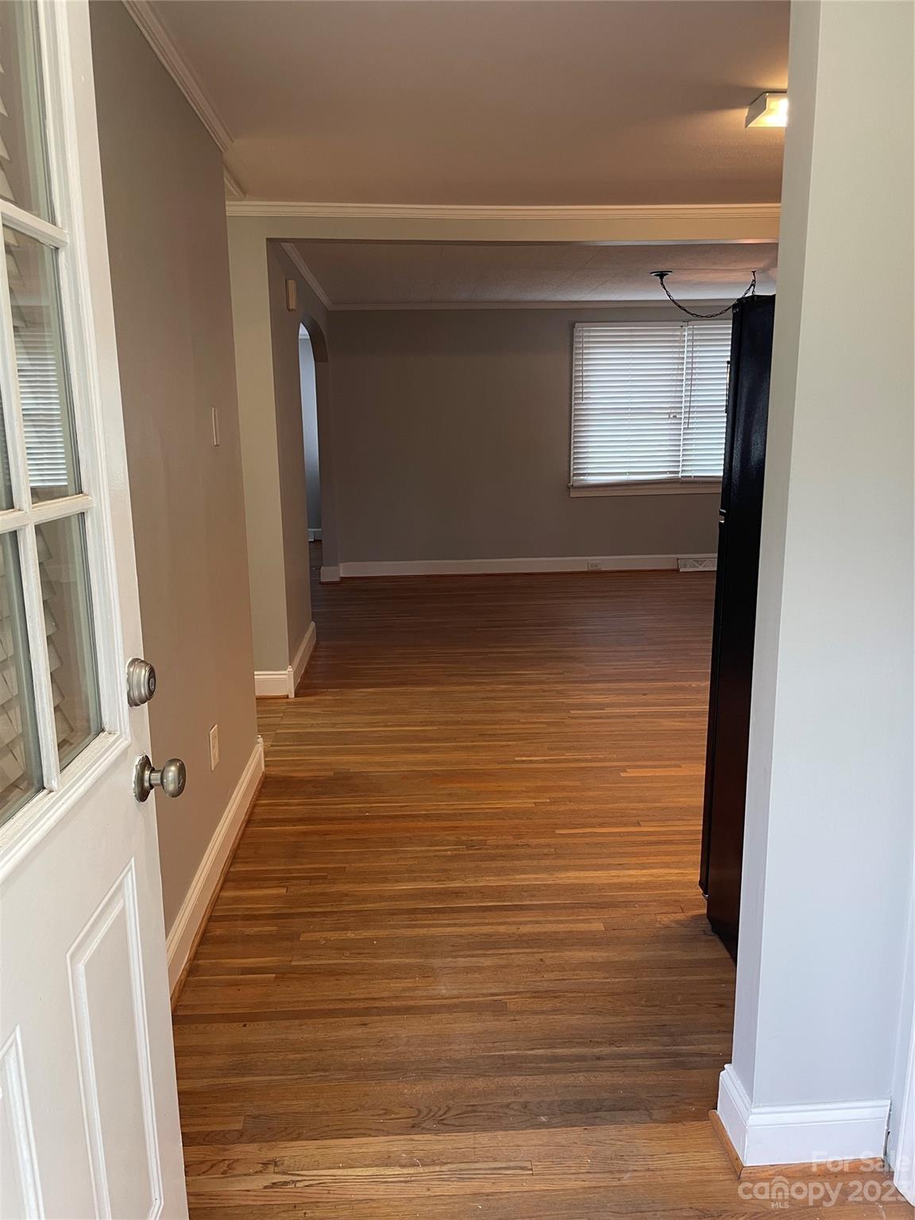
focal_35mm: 26
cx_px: 458
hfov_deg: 53.1
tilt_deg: -10.9
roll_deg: +1.7
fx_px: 916
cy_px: 610
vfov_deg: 67.3
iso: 100
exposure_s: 1/60
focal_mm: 4.2
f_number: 1.6
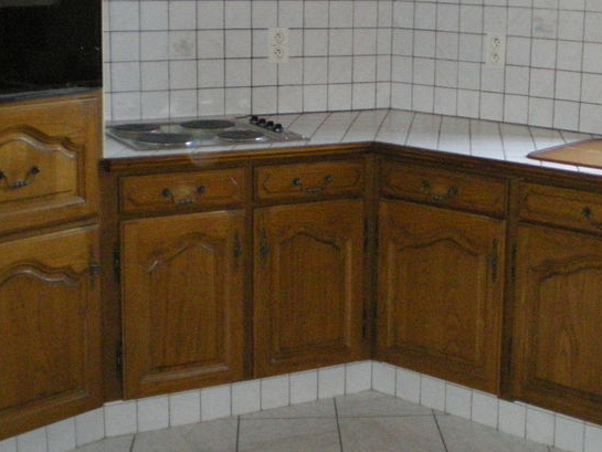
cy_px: 140
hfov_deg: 29.2
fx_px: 1148
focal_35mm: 66
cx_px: 409
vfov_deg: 22.1
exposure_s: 1/50
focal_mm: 6.3
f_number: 3.1
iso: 800
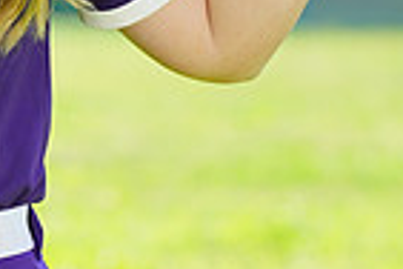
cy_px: -217
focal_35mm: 1088
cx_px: -191
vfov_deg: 1.3
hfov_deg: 1.9
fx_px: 12179
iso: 200
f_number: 10
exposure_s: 1/125
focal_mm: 265
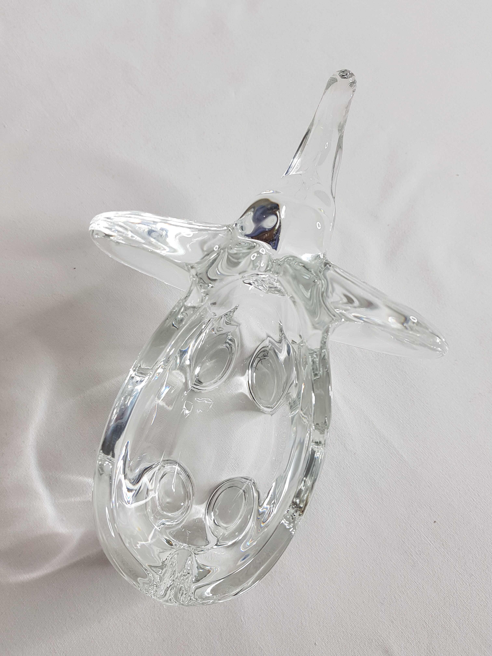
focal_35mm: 26
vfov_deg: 67.3
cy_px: 328
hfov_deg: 53.1
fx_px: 493
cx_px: 246
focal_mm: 4.2
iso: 50
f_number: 1.7
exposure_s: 1/50
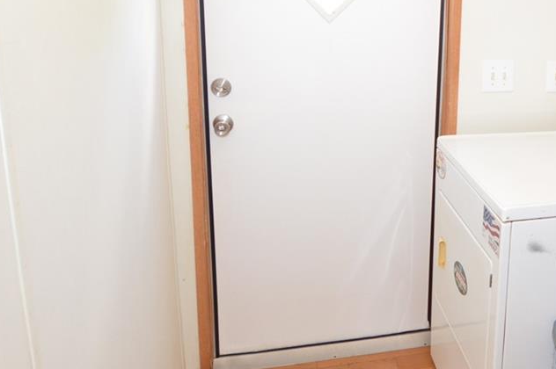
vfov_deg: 34.6
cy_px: 119
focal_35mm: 38
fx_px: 586
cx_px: 484
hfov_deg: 46.5
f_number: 4
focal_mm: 10
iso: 400
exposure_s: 1/60
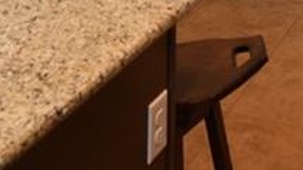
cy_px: -258
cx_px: 202
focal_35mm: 88
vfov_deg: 11.1
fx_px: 709
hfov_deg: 24.0
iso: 800
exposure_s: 1/100
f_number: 5
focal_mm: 11.5
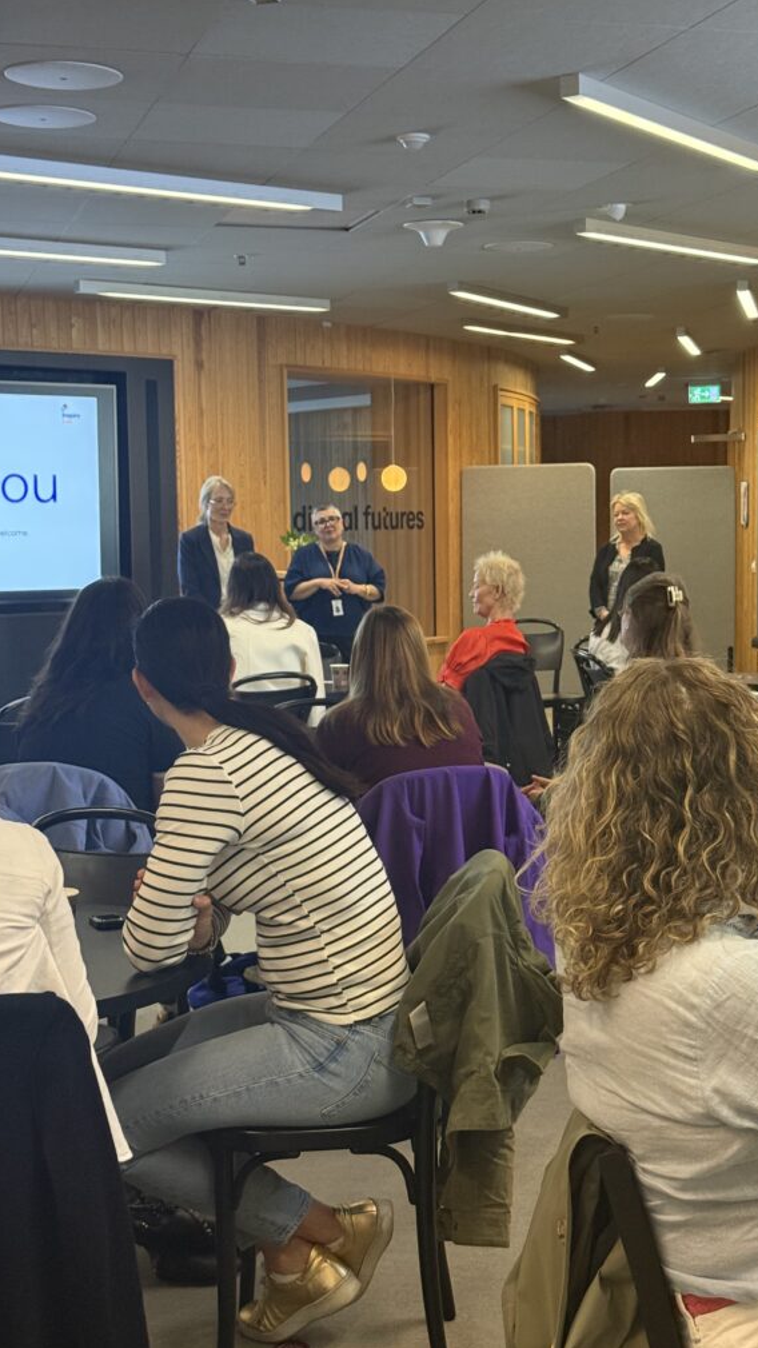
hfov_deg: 22.6
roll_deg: +1.0
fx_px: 1894
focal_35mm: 53
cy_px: 681
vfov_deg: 39.2
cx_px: 436
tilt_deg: -5.6
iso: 320
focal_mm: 6.76
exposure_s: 1/40
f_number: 1.78
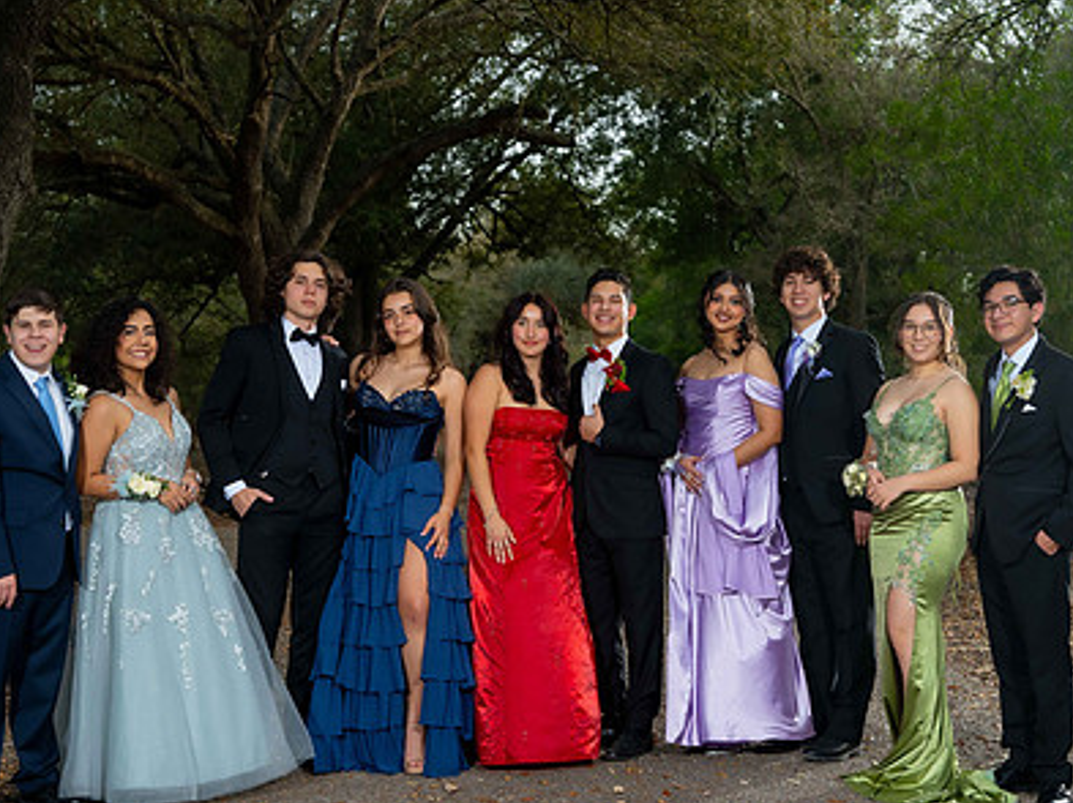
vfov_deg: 27.0
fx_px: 1672
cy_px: 455
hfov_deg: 35.6
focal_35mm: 54
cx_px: 511
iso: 160
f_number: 3.2
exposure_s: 1/200
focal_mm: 38
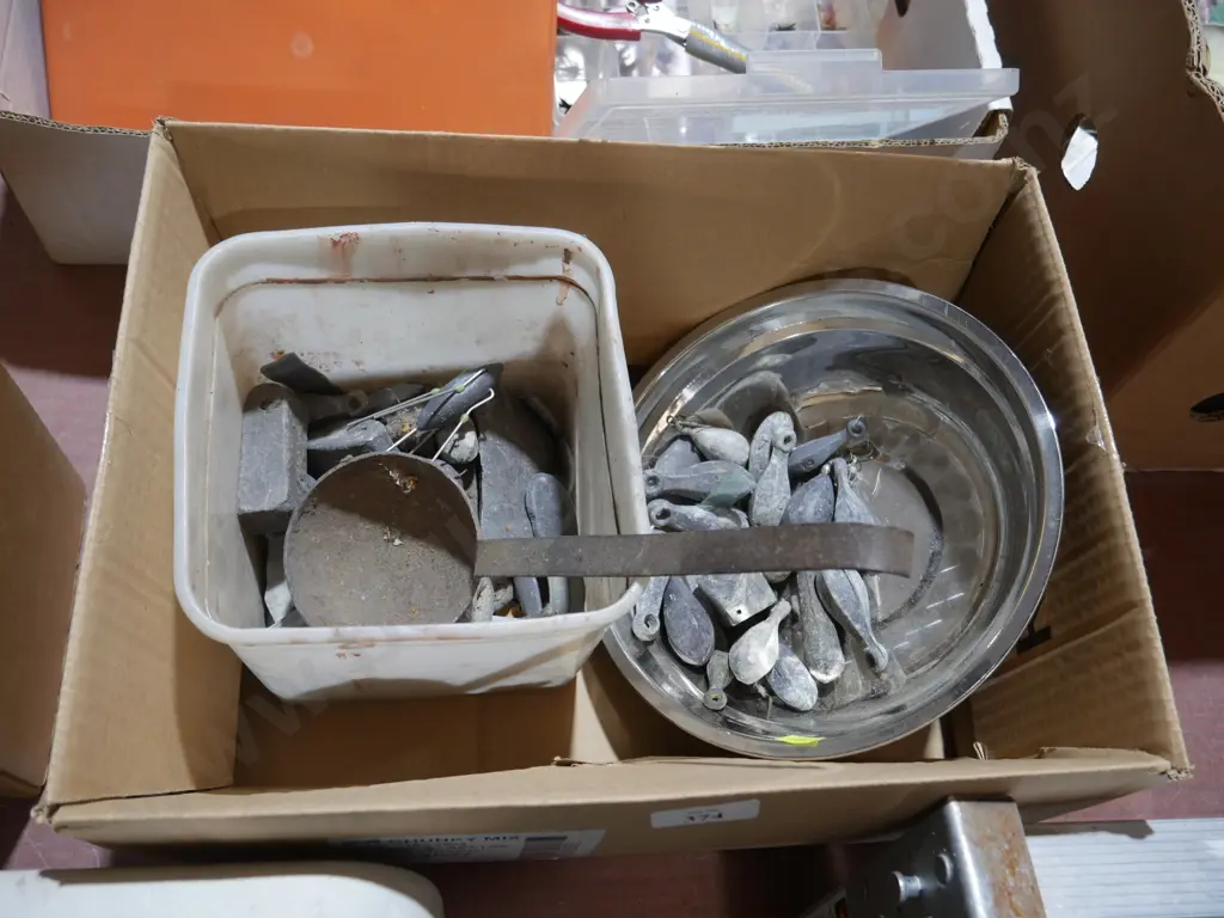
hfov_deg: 60.0
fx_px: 1061
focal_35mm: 30
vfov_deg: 46.8
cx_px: 612
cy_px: 459
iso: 400
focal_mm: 15
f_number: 3.6
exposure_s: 1/60
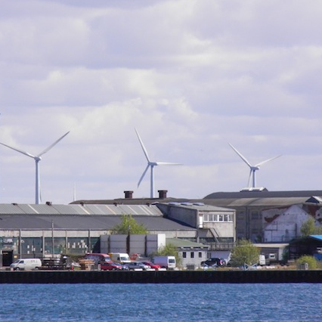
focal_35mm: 355
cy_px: 161
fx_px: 3736
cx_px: 139
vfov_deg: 4.9
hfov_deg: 4.9
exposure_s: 1/710
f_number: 11.2
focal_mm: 54
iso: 800
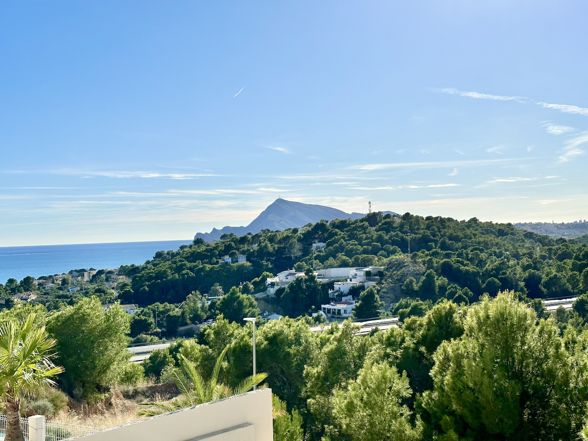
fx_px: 815
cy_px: 220
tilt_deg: -0.2
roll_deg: +2.2
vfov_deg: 30.3
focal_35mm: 48
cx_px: 294
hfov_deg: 39.7
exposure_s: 1/10870
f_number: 1.78
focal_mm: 6.86
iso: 64
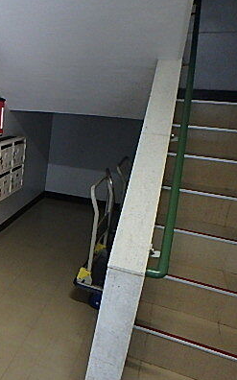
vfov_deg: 54.0
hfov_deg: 29.0
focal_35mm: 36
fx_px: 373
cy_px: 198
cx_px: -68
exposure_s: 1/30
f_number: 3.5
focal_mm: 3.7
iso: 500
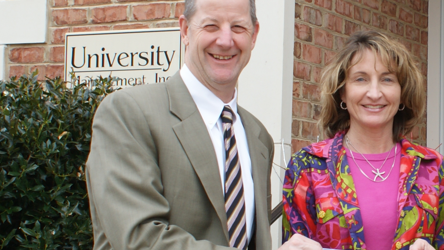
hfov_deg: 19.0
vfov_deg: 11.1
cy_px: 160
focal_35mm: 109
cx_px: 469
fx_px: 1283
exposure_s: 1/60
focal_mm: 22
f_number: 7.1
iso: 100
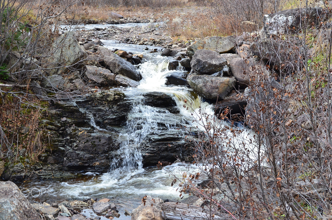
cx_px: 166
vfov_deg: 20.5
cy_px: 110
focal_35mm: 66
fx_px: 607
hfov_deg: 30.6
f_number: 8
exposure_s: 1/60
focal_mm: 44
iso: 500
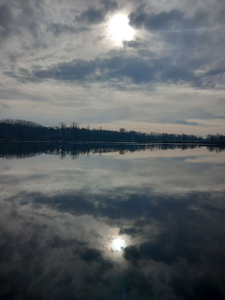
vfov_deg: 65.3
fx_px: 234
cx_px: 112
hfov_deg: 51.4
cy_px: 150
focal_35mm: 27
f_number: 1.8
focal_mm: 4
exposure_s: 1/1692
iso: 20
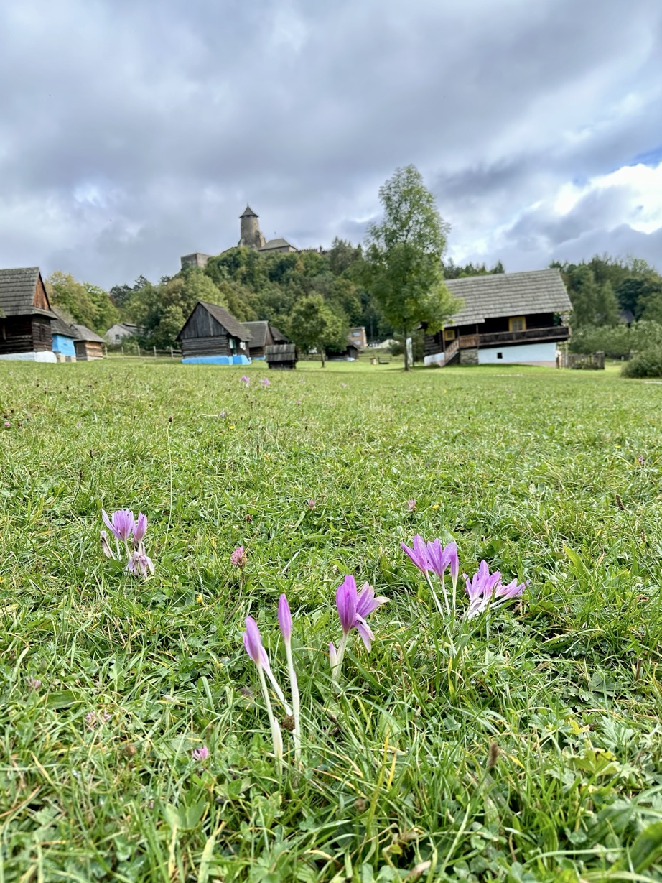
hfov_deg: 54.9
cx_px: 320
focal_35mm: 25
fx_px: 637
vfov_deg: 69.4
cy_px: 450
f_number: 1.78
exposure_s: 1/1272
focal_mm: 6.86
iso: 80
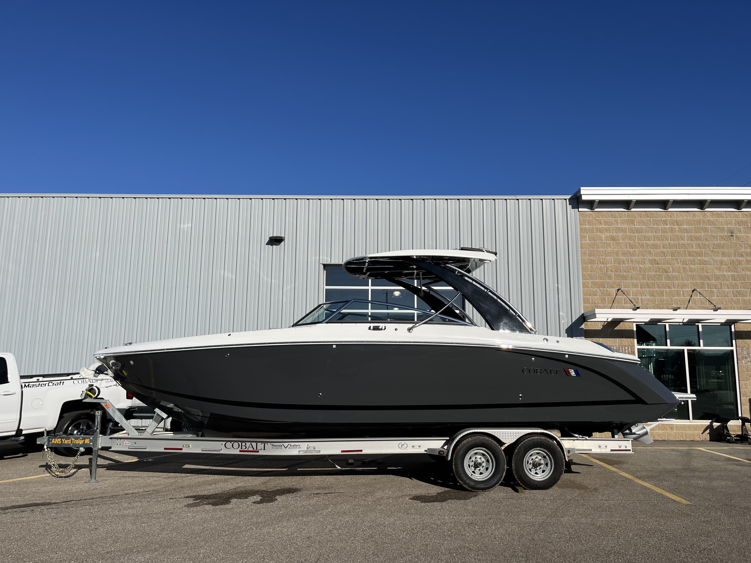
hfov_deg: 67.3
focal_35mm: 26
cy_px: 282
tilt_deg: +8.2
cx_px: 376
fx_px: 564
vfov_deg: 53.1
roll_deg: -0.7
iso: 50
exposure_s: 1/6897
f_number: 1.6
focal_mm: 5.1
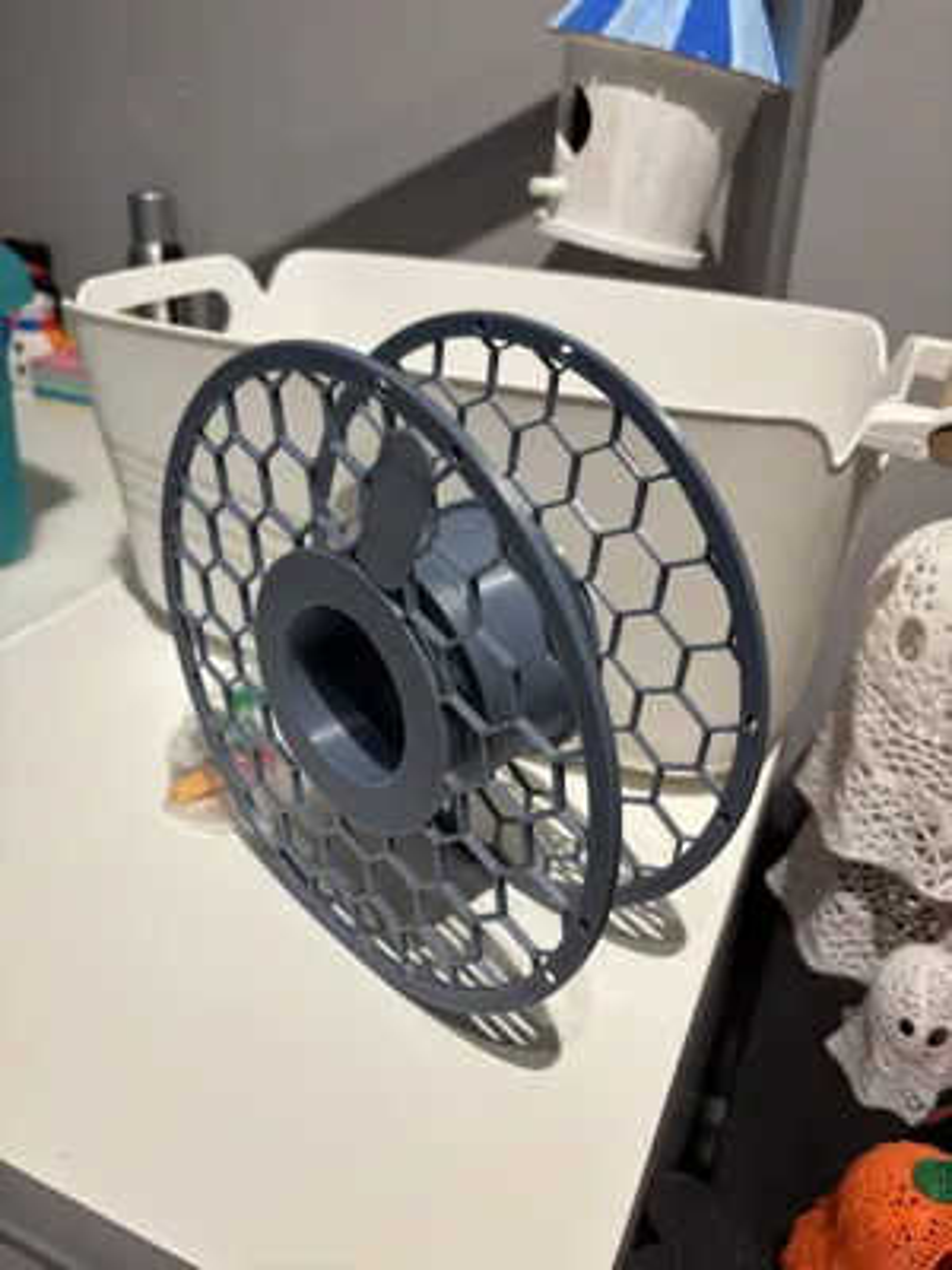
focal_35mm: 26
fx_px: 953
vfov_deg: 67.3
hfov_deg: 53.1
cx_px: 476
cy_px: 635
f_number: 1.6
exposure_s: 1/60
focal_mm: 5.96
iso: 80
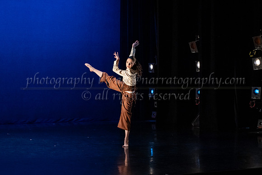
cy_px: 93
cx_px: 130
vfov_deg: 17.8
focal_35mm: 77
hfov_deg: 26.4
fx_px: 558
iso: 4000
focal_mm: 61
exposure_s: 1/400
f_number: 3.5
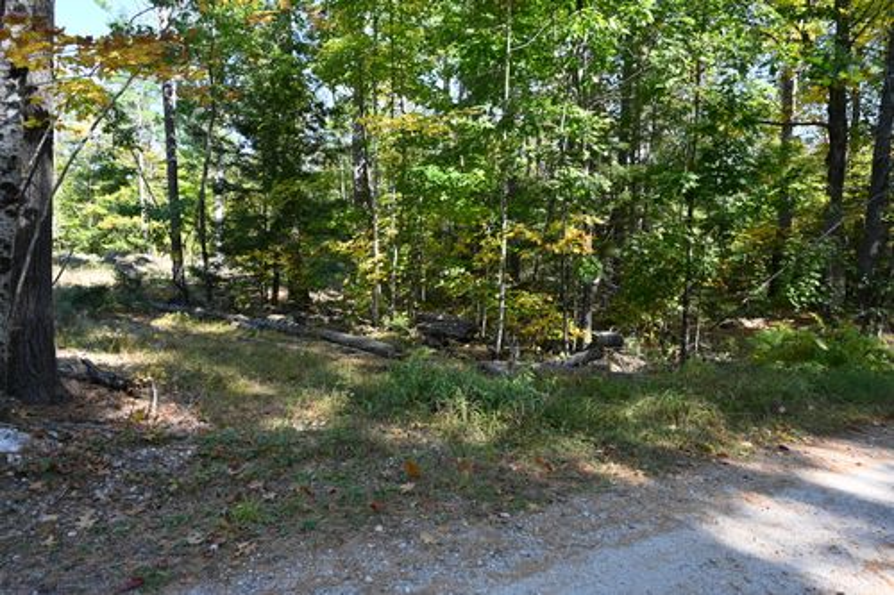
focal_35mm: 21
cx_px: 447
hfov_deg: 81.2
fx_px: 521
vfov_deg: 59.5
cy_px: 298
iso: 200
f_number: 4.5
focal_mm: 21
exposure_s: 1/250
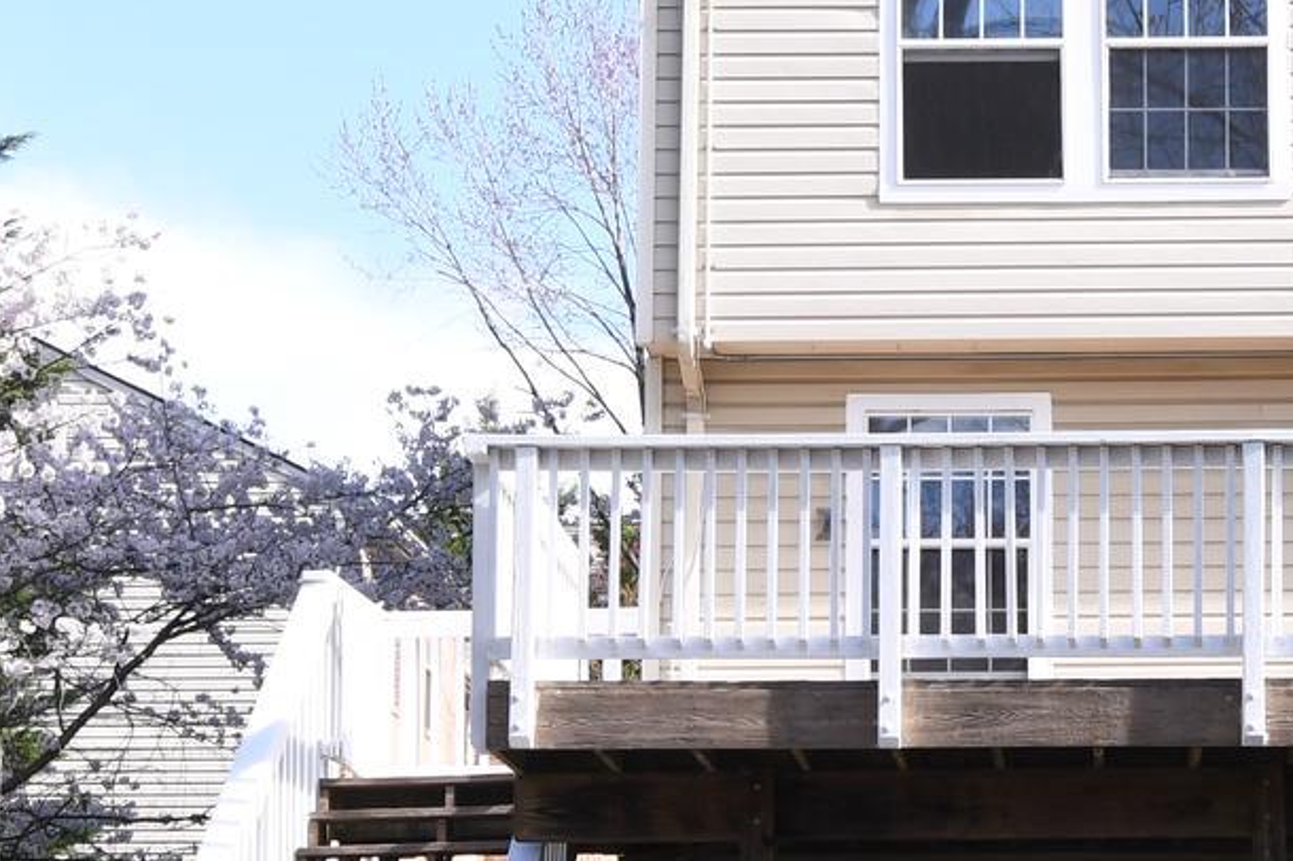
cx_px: 1032
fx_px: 3374
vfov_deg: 14.4
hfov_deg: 21.4
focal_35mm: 94
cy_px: 781
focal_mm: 19
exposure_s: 1/125
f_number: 8
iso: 200
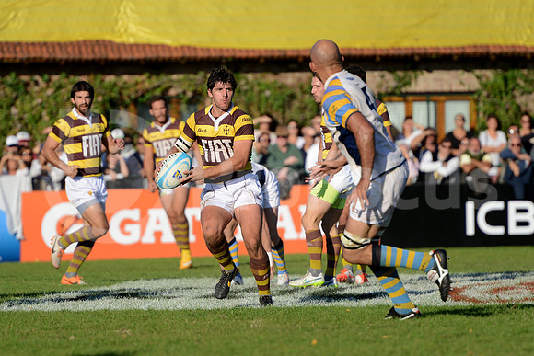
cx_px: 267
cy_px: 178
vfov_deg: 5.1
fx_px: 4006
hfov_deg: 7.6
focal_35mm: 270
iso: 400
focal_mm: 270
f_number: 4
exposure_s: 1/2000
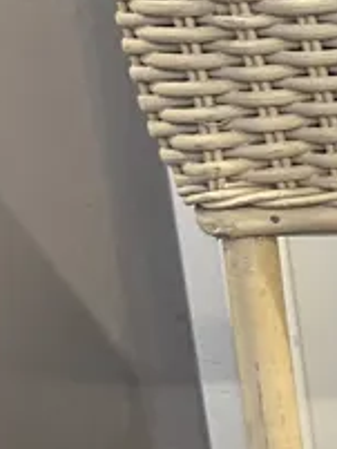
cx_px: 801
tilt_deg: -22.3
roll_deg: -0.7
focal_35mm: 122
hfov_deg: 10.5
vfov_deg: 16.1
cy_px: 344
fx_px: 1582
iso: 200
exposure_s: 1/50
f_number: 1.78
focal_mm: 6.86
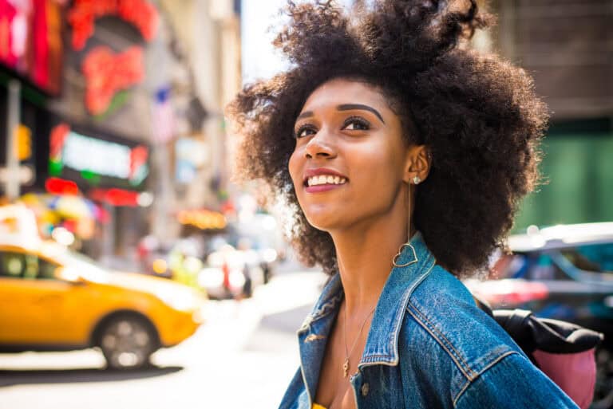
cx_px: 306
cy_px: 204
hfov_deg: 39.6
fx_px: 852
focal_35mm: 50
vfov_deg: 27.0
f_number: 3.2
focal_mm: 50
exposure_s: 1/320
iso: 100
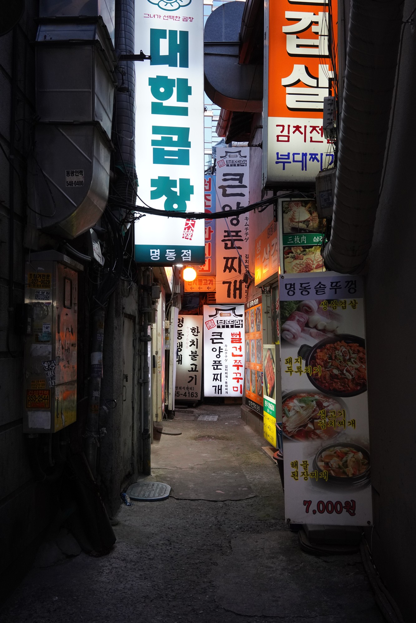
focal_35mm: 35
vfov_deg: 54.4
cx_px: 208
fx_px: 606
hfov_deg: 37.9
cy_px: 312
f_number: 8
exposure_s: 1/80
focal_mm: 35
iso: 2000
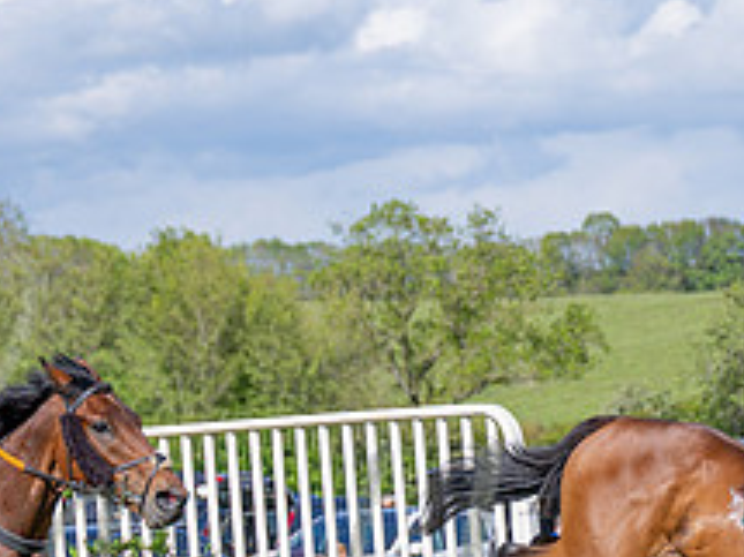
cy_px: 528
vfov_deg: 5.3
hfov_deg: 7.1
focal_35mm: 278
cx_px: -69
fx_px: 5972
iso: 80
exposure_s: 1/1600
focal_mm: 70
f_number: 2.8
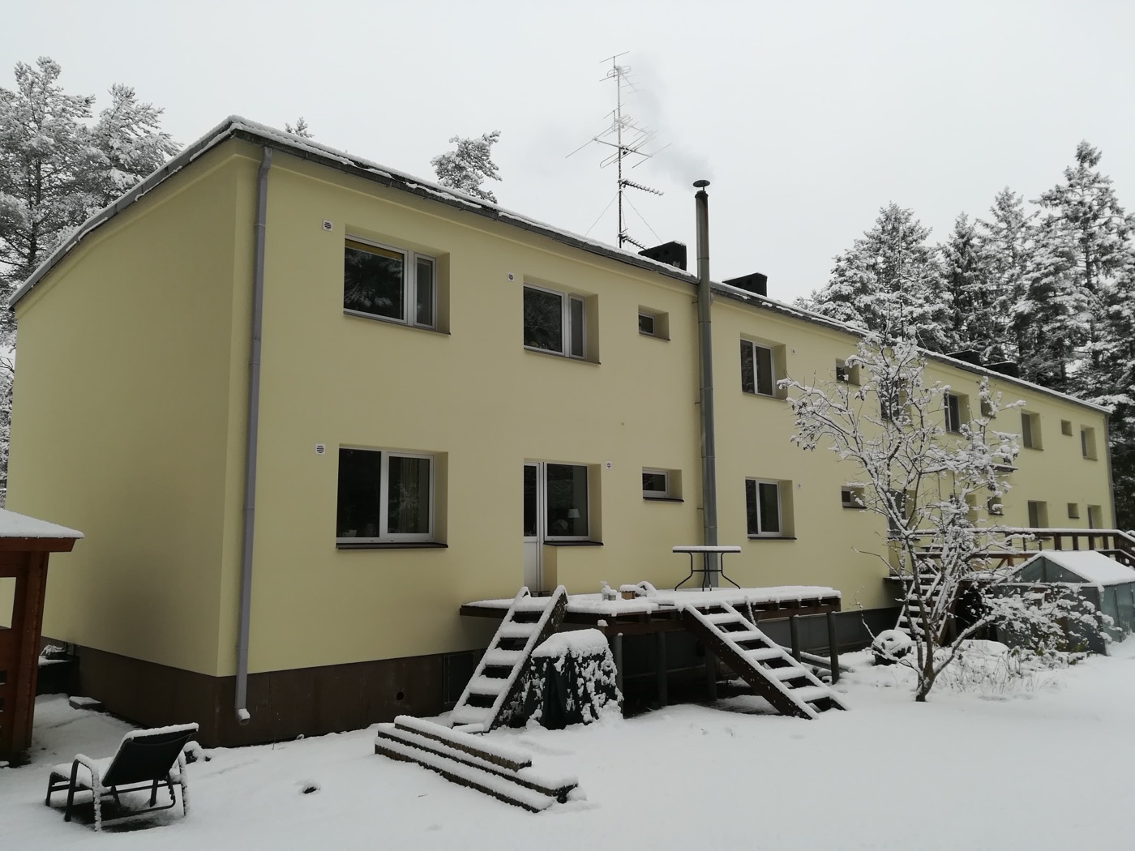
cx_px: 568
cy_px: 426
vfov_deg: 53.1
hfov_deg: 67.3
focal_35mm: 26
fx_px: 852
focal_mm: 3.83
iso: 50
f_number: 2.2
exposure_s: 1/158
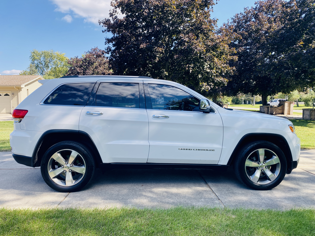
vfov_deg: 53.1
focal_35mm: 26
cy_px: 118
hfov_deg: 67.3
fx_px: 237
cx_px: 158
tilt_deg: -4.8
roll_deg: +0.3
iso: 32
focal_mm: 4.25
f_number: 1.8
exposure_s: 1/864
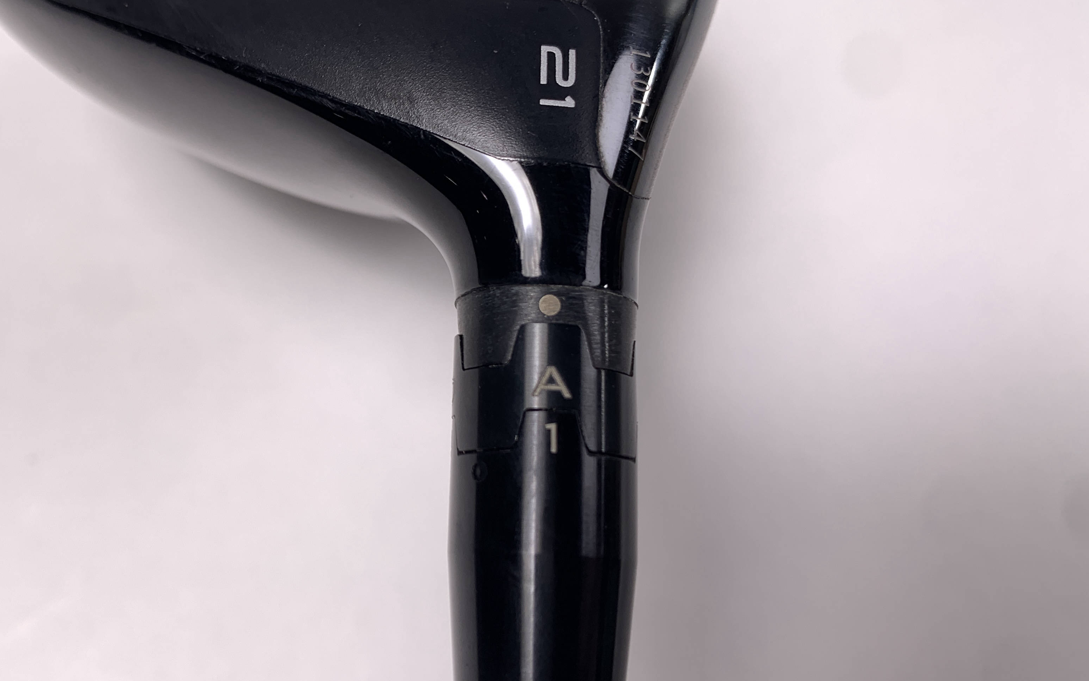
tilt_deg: -76.3
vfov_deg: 35.3
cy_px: 327
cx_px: 381
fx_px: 1068
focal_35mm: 36
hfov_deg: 53.2
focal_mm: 4.25
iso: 25
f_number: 1.8
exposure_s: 1/137
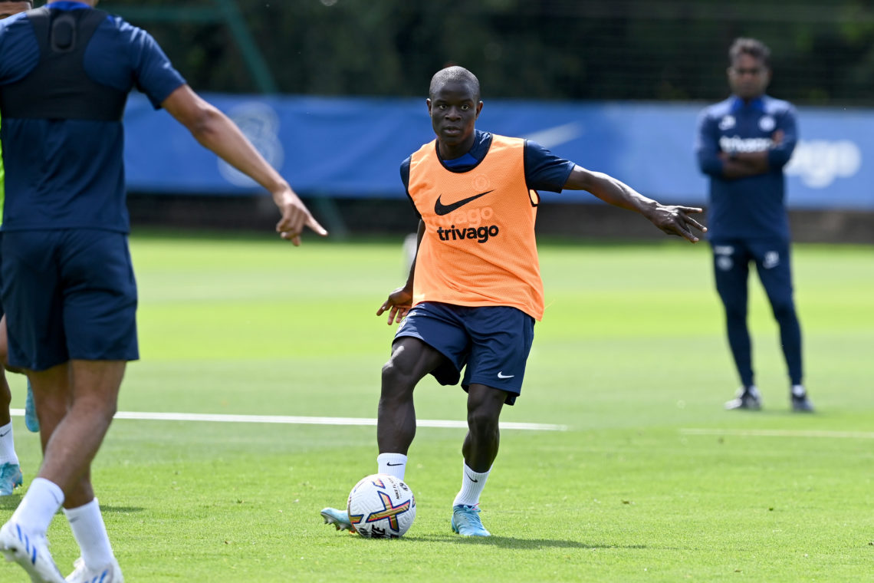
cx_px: 437
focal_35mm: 400
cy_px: 292
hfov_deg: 5.2
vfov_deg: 3.4
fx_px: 9710
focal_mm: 400
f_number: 4.5
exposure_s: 1/1600
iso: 400
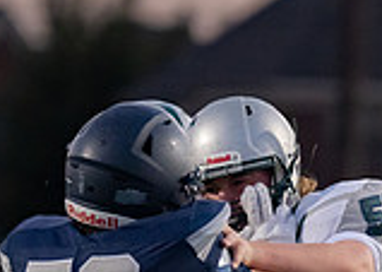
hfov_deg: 2.1
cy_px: 375
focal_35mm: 983
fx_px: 10647
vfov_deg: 1.5
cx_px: 465
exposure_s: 1/1250
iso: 2000
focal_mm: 200
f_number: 2.8
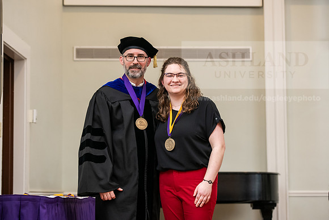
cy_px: 110
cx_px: 164
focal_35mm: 95
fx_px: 868
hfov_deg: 21.5
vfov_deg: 14.4
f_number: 4.5
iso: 1600
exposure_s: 1/200
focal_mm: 95
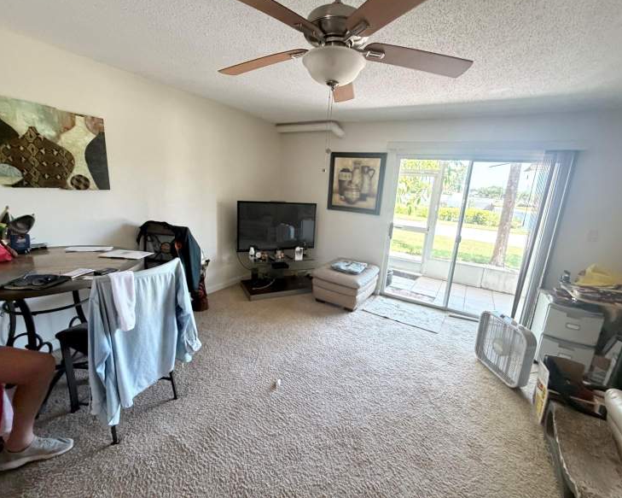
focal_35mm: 15
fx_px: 276
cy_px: 245
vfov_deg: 84.0
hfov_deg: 96.7
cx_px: 325
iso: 640
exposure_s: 1/60
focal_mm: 2.22
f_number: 2.2
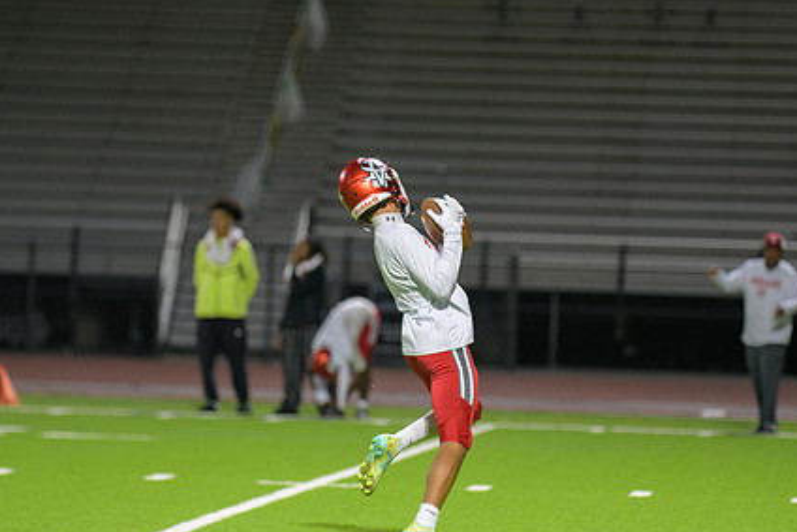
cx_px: 406
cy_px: 315
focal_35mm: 267
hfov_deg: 7.7
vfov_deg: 5.2
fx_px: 5913
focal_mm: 195
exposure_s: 1/250
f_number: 2.8
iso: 1250
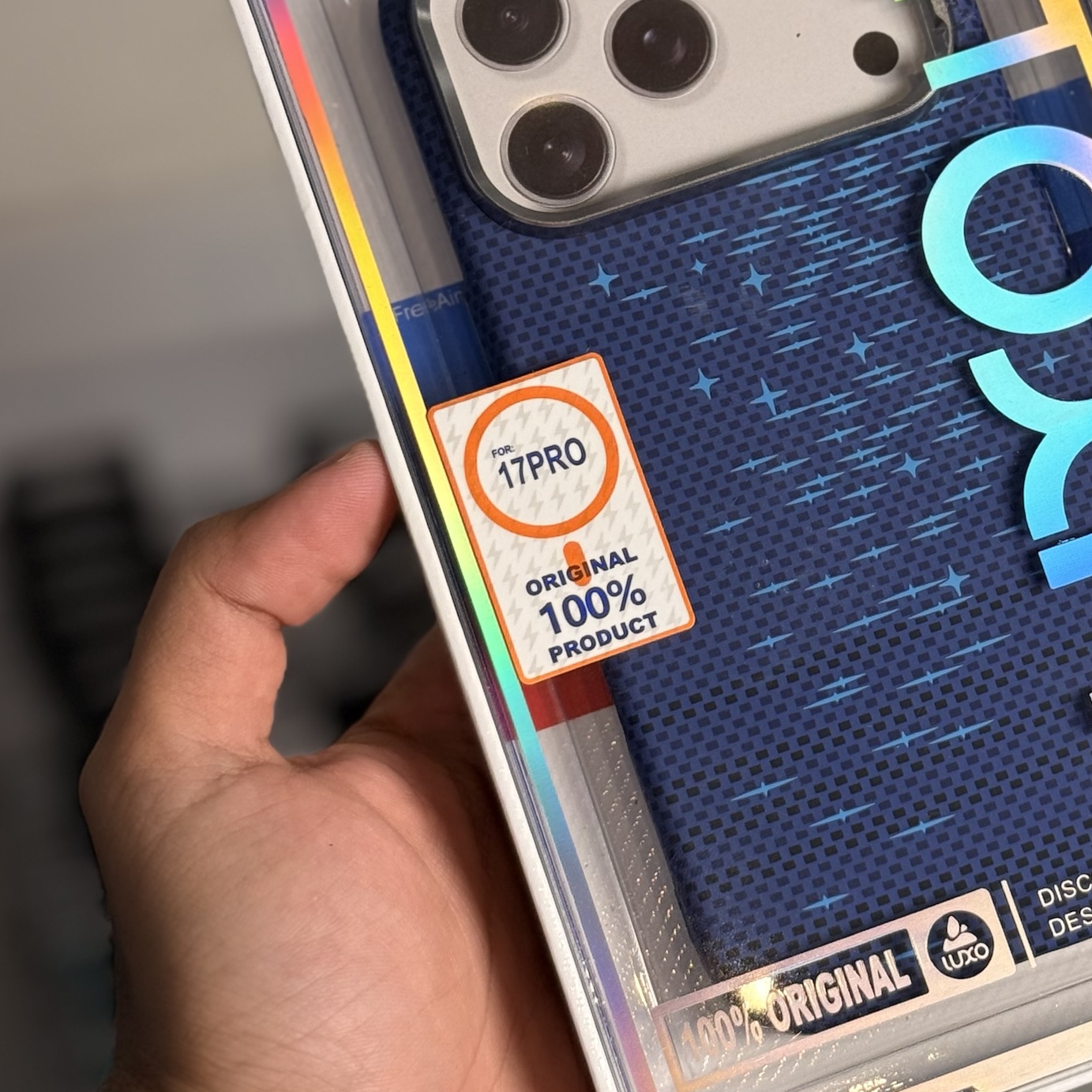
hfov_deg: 18.7
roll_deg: -4.0
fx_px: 3284
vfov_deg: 18.8
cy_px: 406
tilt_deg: -38.7
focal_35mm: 92
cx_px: 852
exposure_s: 1/458
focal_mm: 6.76
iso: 64
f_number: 1.78
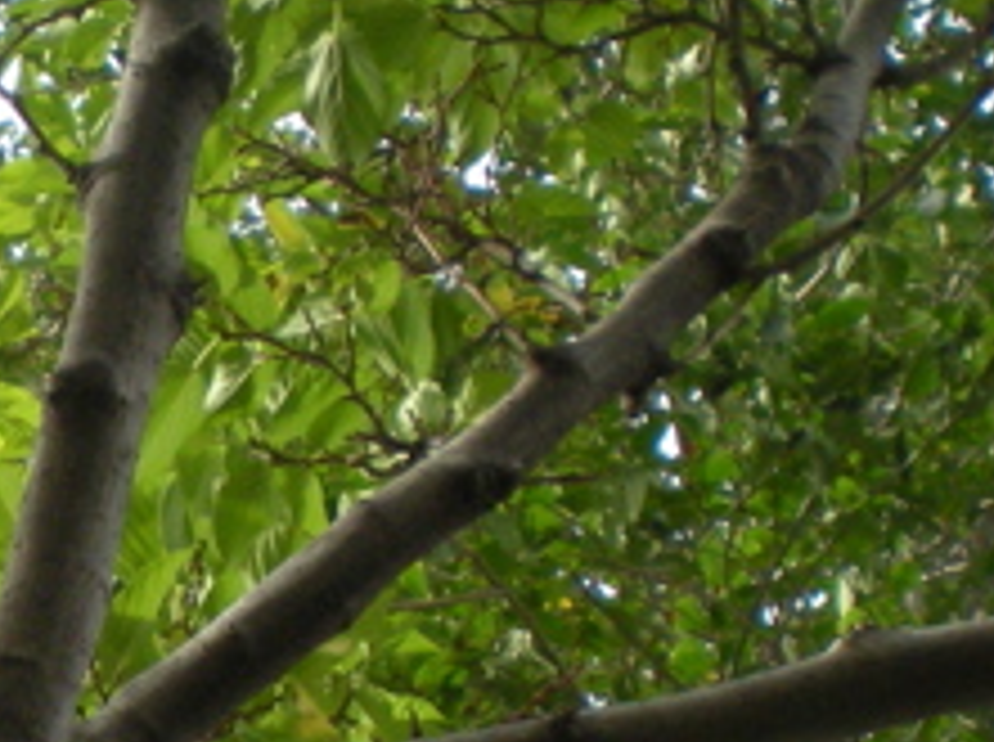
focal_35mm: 170
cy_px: 956
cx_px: -101
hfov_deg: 11.5
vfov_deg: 8.6
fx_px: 4874
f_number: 4.9
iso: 200
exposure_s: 1/393
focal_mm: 7.4
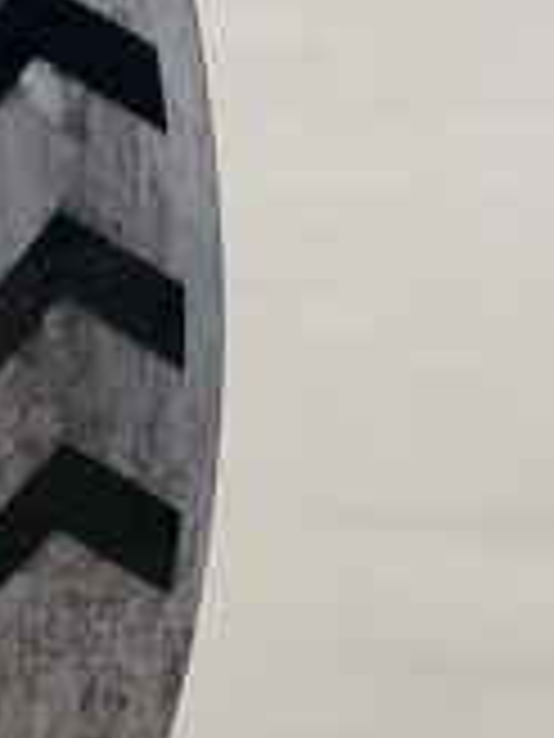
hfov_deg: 5.7
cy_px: -45
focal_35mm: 254
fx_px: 5420
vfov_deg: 7.8
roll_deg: +0.2
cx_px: -689
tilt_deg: -11.1
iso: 64
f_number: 2.4
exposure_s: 1/60
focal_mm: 6
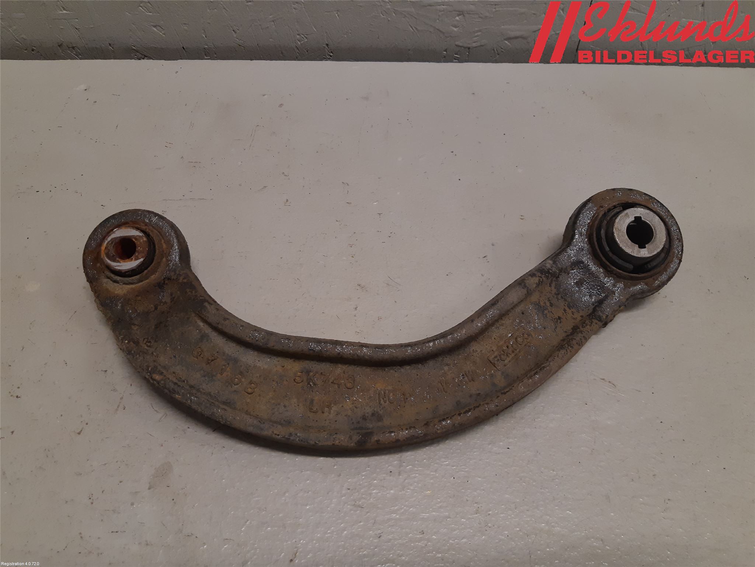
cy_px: 284
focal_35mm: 26
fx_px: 567
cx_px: 378
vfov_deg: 53.1
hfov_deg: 67.3
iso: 125
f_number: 1.7
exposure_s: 1/50
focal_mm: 3.93
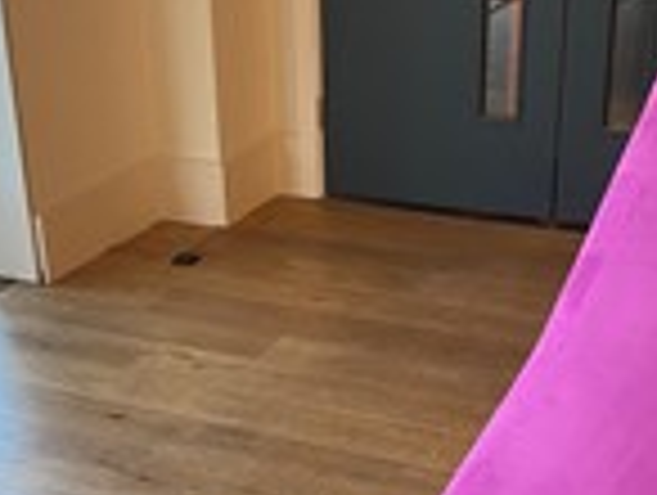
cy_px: 518
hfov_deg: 27.3
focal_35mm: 71
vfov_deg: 20.0
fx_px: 1350
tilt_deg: -29.3
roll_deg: +3.6
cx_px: 306
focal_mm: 4.25
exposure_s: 1/50
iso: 160
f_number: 1.8
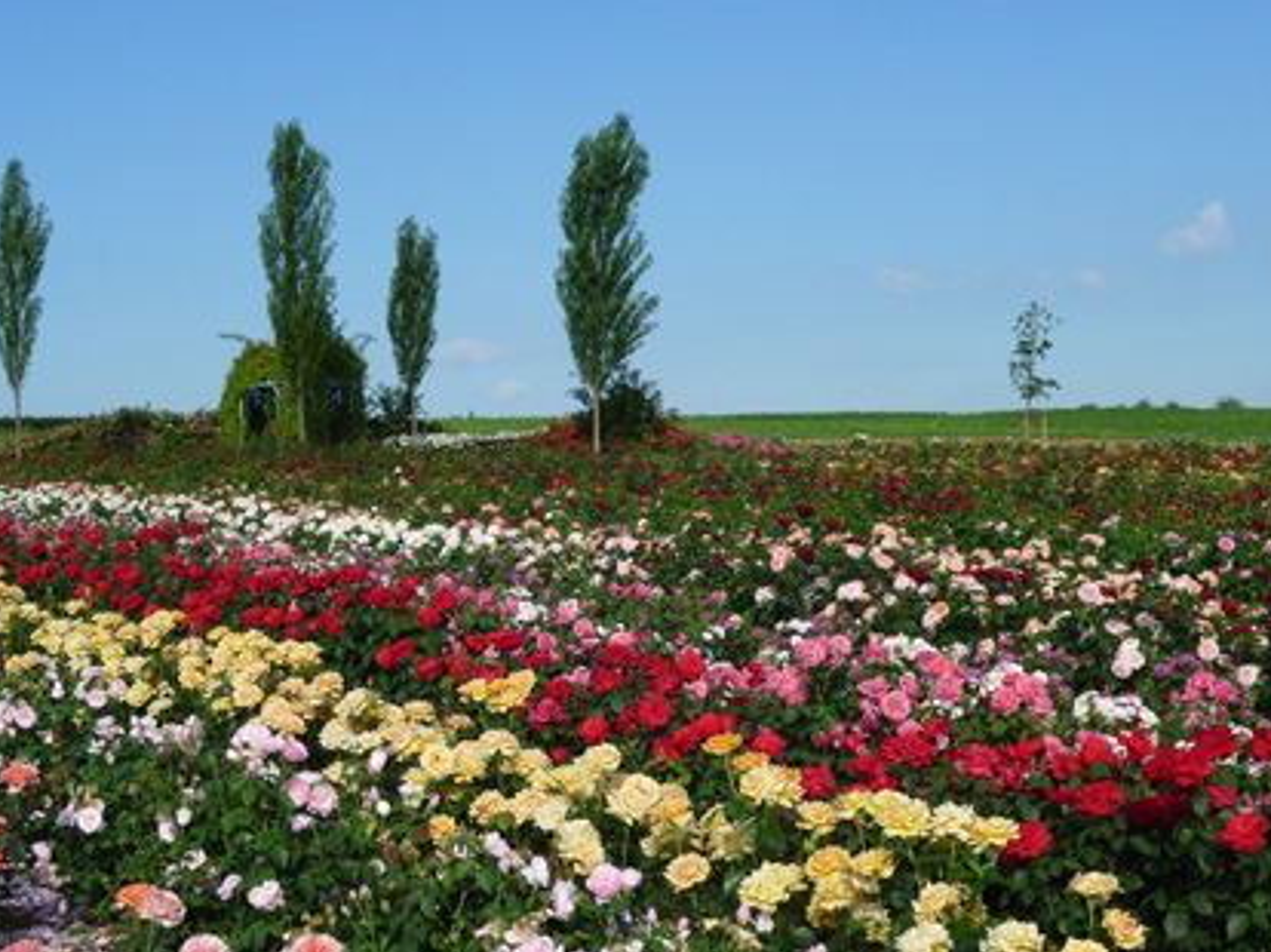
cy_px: 570
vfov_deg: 25.2
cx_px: 596
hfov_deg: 33.2
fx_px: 2128
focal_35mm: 58
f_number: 4.3
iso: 80
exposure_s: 1/500
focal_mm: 8.6
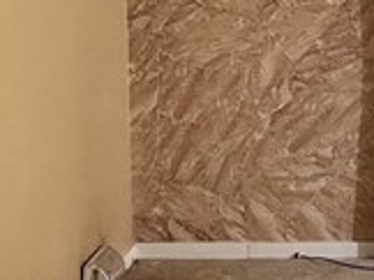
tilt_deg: -7.0
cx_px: 487
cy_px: 49
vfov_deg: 9.7
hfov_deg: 12.6
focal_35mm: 152
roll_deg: -0.3
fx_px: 1640
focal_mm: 6.76
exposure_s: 1/66
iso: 200
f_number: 1.78
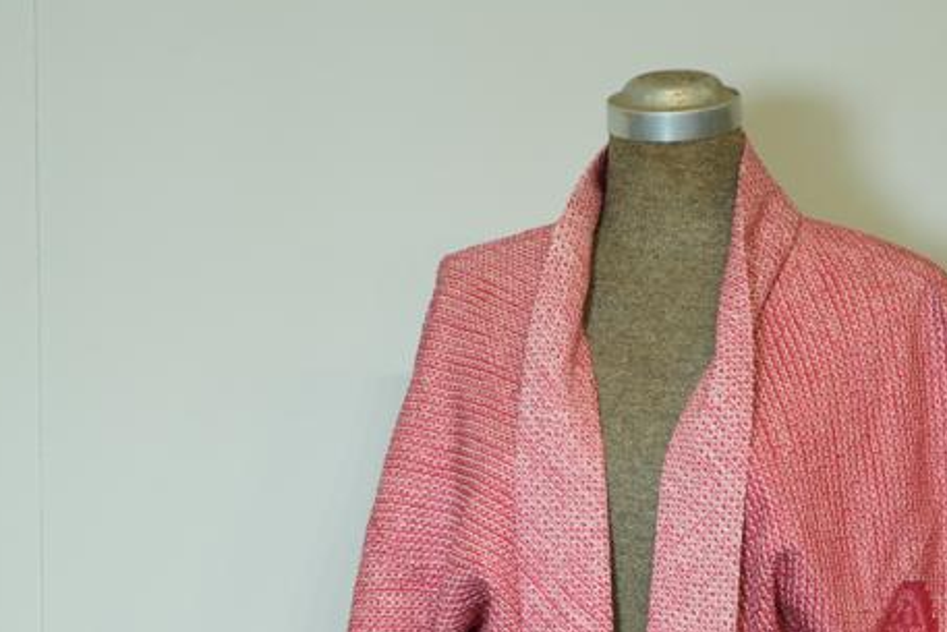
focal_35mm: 147
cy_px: 728
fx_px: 3868
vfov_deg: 9.2
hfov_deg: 13.9
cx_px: 628
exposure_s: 1/80
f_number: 4
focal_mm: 62
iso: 400
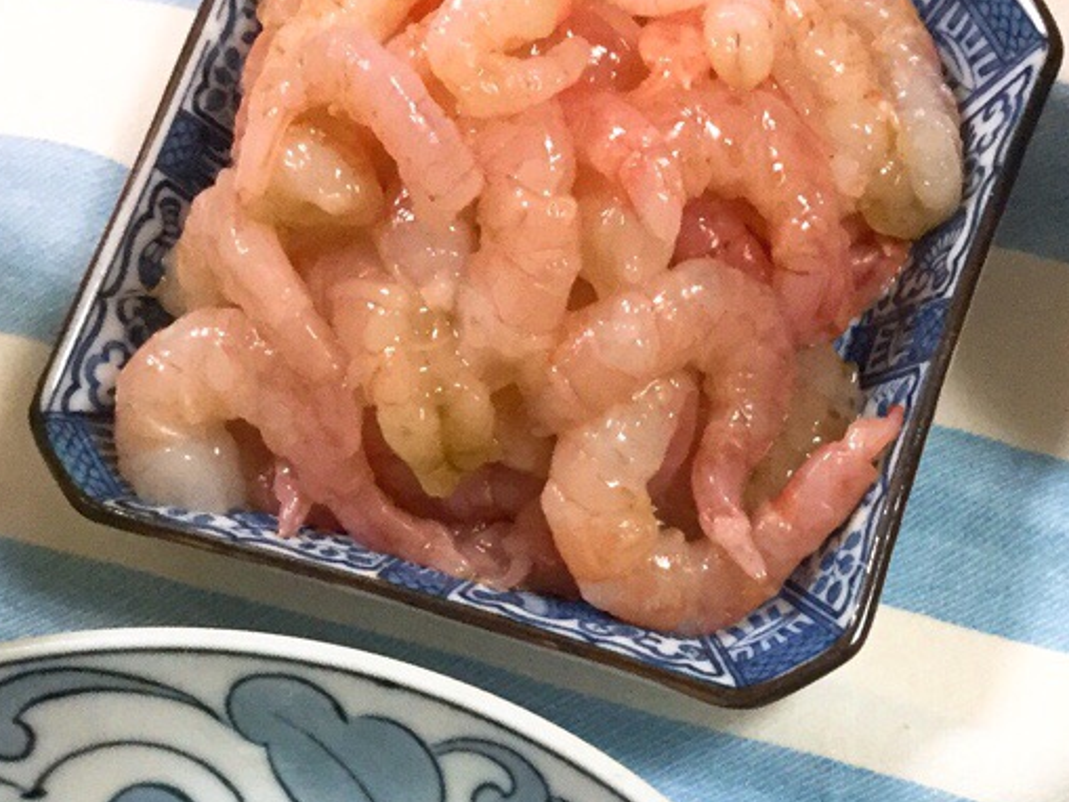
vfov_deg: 36.8
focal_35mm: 39
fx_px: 1205
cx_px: 575
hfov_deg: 47.8
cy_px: 416
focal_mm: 3.3
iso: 100
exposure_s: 1/30
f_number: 2.4
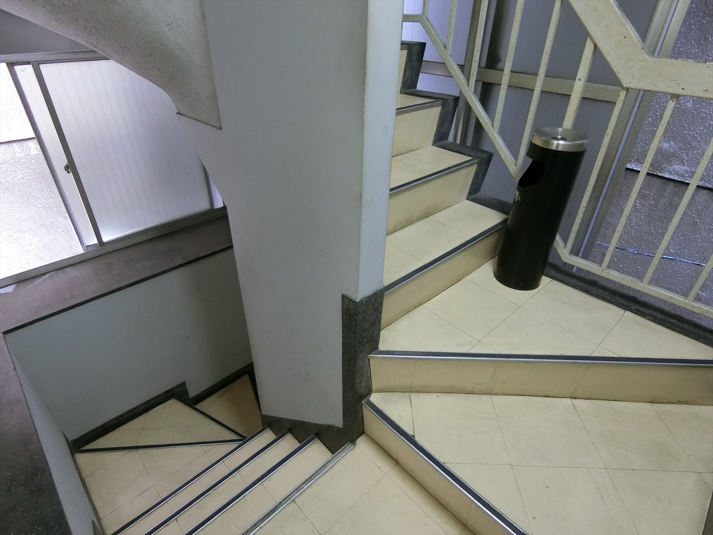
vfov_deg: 68.7
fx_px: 391
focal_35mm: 19
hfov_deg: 84.7
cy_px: 268
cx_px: 356
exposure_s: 1/30
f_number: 2.7
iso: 500
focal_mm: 4.06
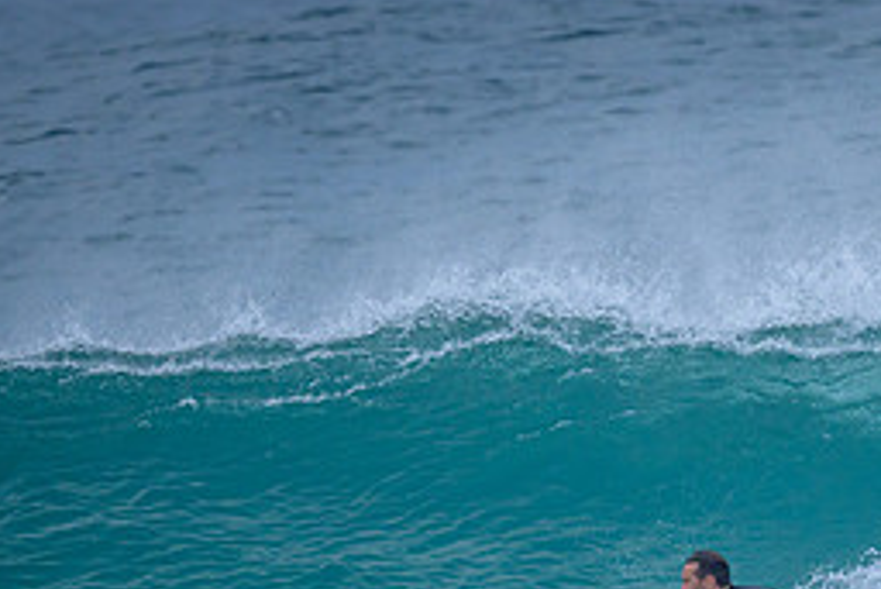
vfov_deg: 0.6
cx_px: 954
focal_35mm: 2255
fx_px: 55214
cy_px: 597
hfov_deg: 0.9
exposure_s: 1/2000
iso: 1100
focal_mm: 800
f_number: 6.3
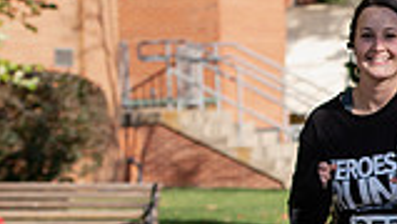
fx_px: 3458
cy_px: 210
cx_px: 622
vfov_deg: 3.7
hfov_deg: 6.5
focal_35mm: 328
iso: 250
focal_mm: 86
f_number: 5
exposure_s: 1/640
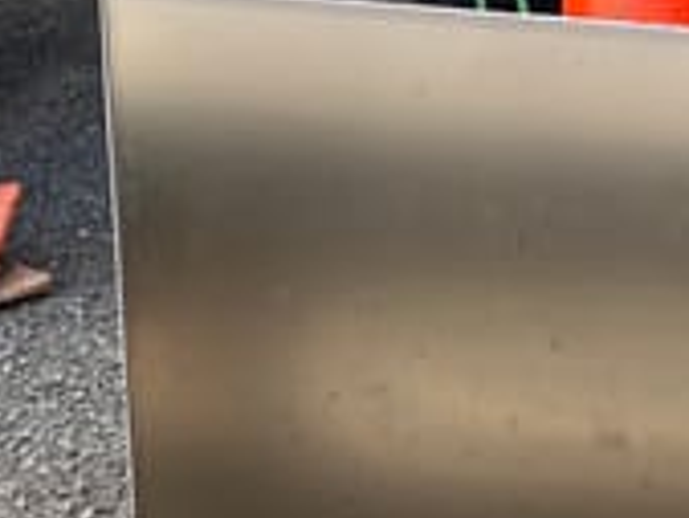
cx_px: 885
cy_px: 471
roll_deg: +2.4
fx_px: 1534
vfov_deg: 18.8
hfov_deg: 22.7
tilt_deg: -22.2
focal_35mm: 77
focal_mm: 5.1
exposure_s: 1/144
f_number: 1.6
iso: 32
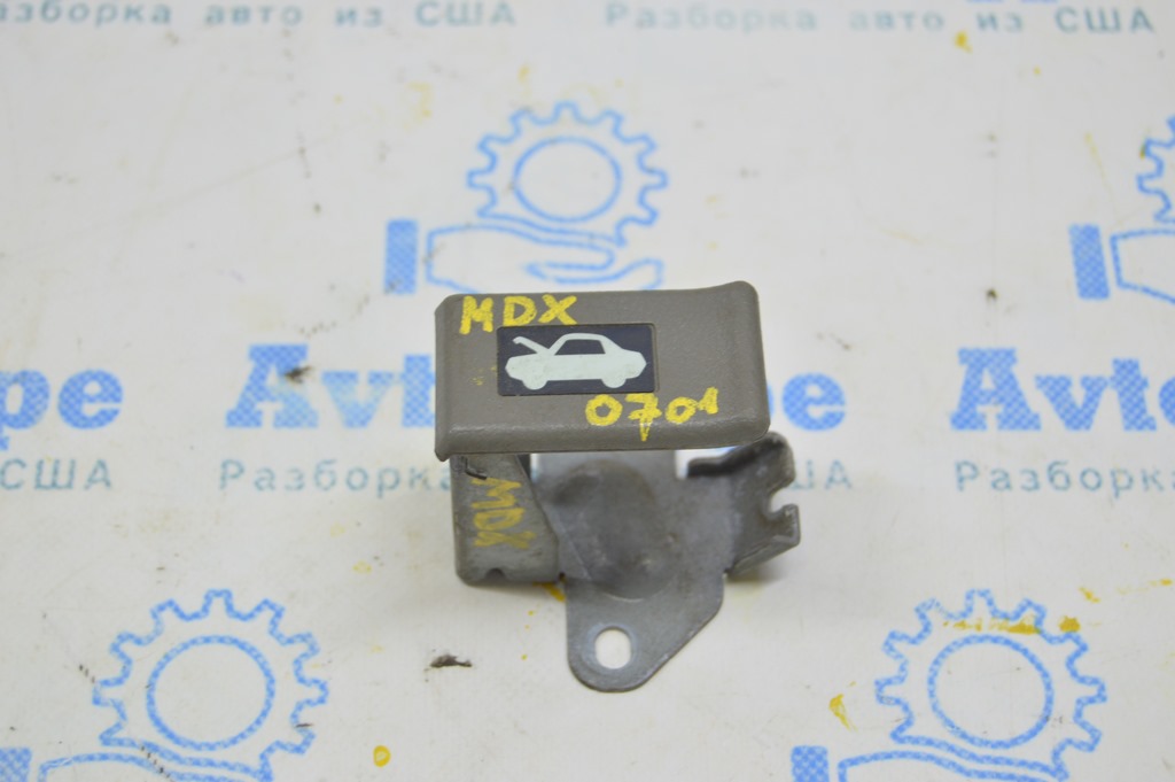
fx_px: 2250
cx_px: 588
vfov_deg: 19.7
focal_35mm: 69
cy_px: 391
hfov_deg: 29.3
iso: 400
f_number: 5.6
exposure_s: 1/20
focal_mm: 46
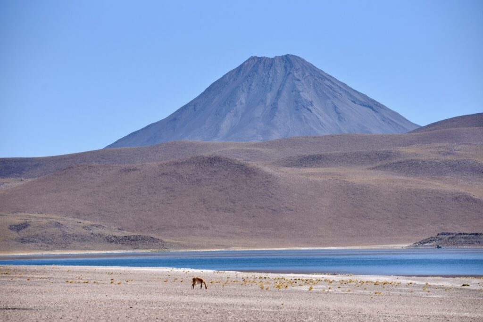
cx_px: 242
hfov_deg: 11.4
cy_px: 161
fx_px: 2415
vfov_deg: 7.6
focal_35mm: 180
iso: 500
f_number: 7.1
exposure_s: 1/3200
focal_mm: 180
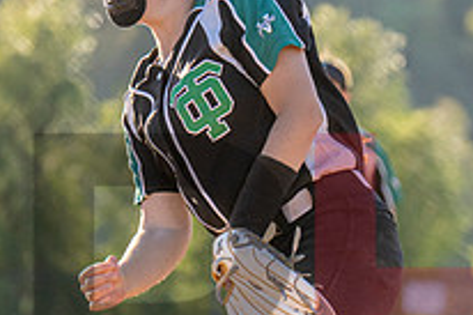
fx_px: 7851
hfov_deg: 3.5
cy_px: 118
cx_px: 208
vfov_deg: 2.3
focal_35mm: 598
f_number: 4.5
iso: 800
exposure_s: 1/2500
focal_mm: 145
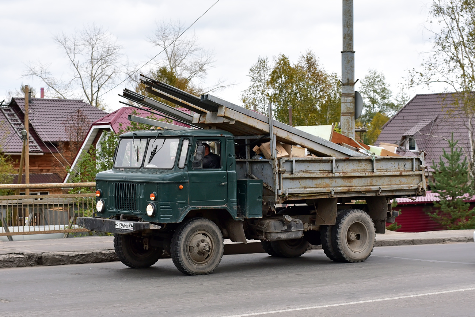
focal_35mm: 50
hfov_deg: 39.6
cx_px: 238
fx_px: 660
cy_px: 158
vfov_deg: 27.0
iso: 500
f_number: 4.5
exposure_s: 1/640
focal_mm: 50
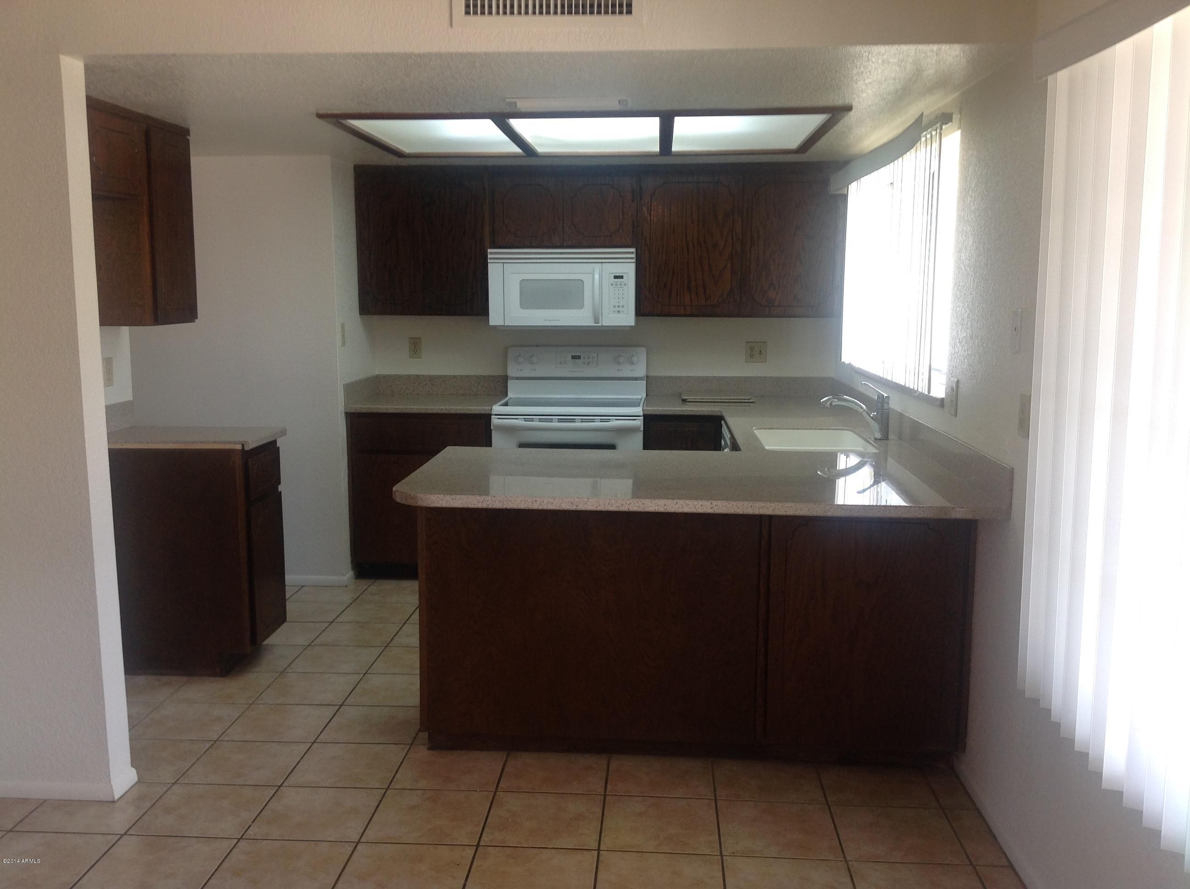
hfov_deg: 52.7
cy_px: 444
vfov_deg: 40.6
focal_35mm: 35
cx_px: 595
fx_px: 1201
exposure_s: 1/30
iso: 64
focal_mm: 4.28
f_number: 2.4
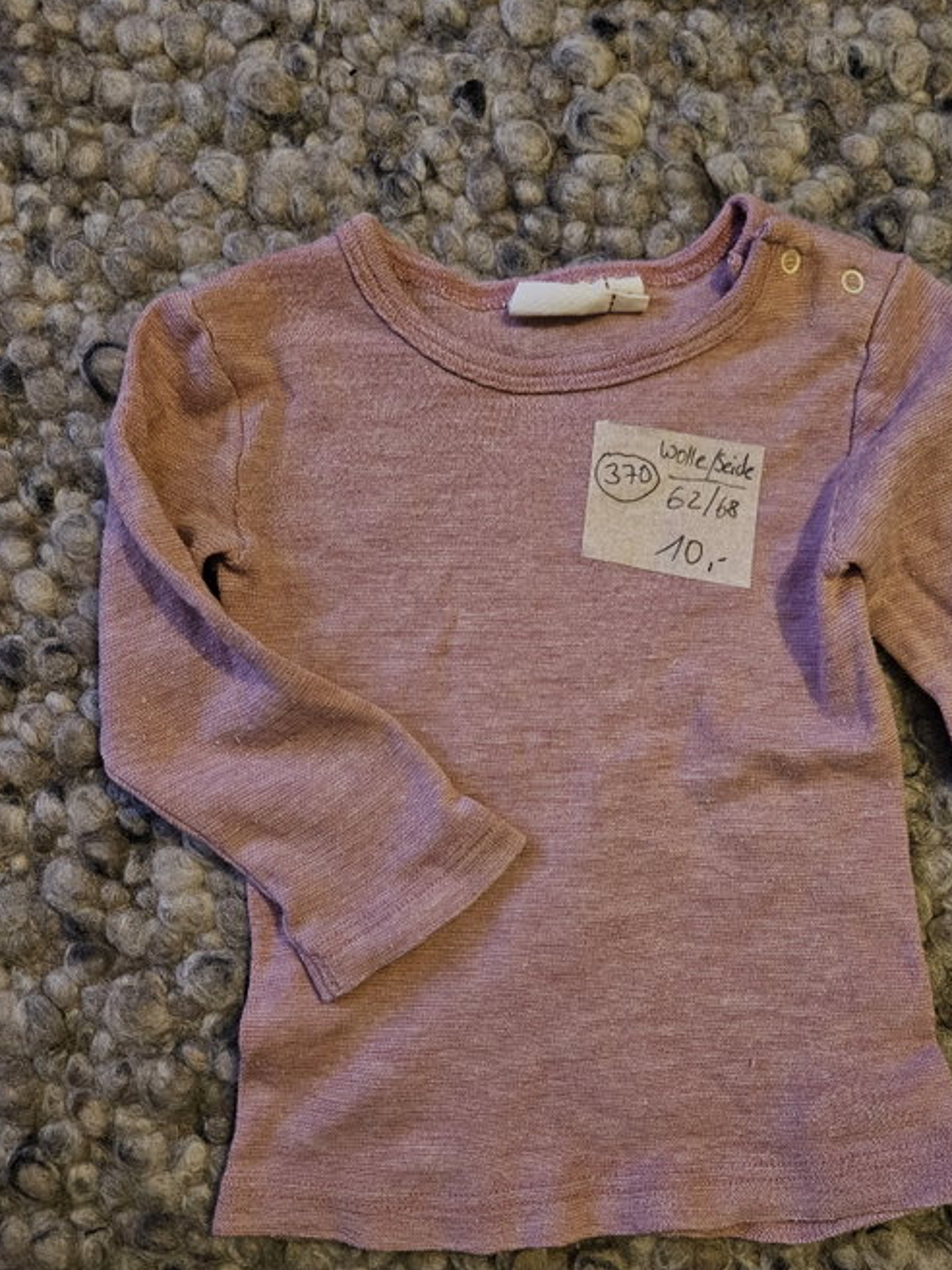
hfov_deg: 47.9
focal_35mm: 29
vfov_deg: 61.5
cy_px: 711
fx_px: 1063
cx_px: 573
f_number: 1.8
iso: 640
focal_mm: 5.4
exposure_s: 1/25.1
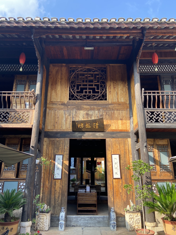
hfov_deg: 53.1
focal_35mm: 26
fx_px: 176
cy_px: 118
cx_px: 88
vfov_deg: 67.3
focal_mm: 4.25
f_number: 1.8
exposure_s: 1/338
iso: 32
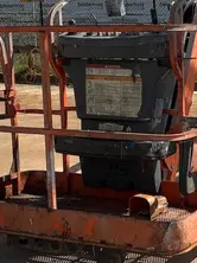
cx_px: 198
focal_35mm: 86
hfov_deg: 16.8
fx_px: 654
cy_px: 138
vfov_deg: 22.8
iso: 50
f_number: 1.6
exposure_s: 1/5076
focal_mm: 5.96
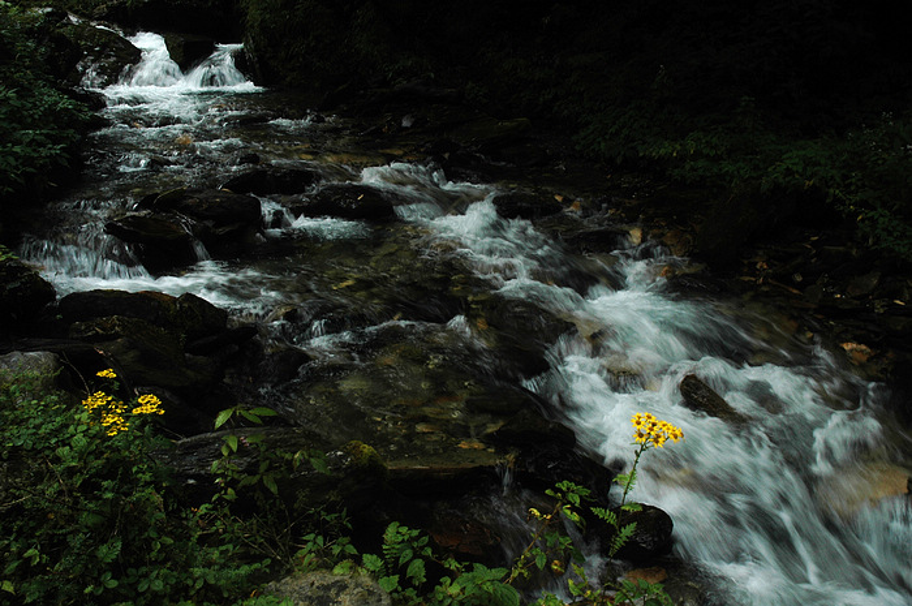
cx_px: 456
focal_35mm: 33
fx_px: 835
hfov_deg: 57.3
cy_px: 303
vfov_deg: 39.9
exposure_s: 1/20
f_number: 22
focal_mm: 22
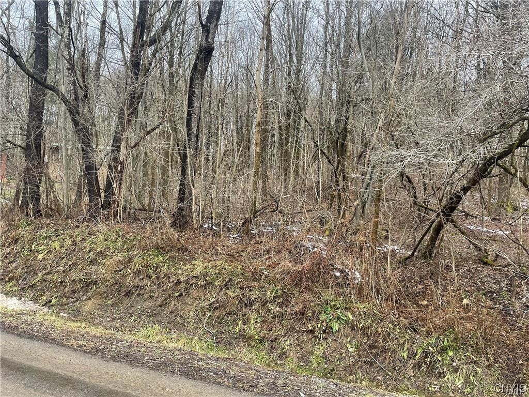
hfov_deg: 67.3
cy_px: 198
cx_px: 264
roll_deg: -2.5
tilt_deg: +4.2
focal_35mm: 26
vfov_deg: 53.1
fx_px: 397
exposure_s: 1/121
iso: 64
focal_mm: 4.2
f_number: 1.6
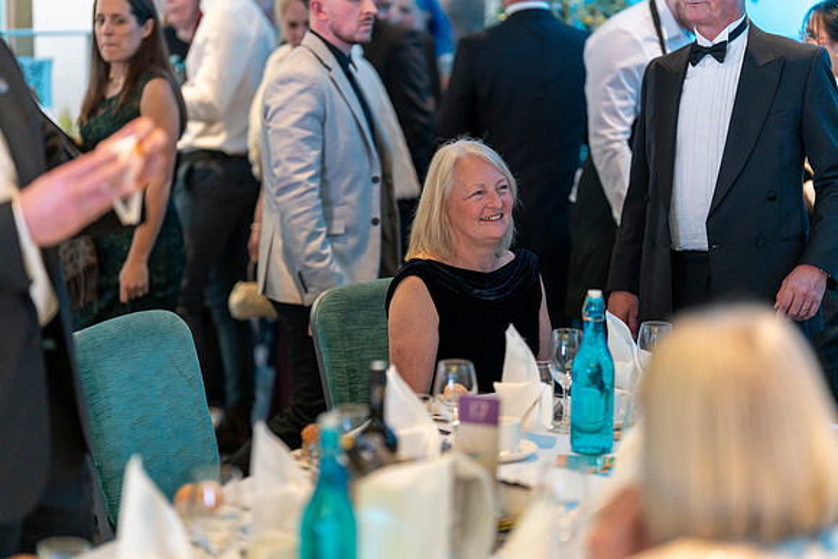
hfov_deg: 23.9
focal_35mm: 85
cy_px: 280
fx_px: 1979
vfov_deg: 16.1
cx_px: 419
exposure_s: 1/160
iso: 1250
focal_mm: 85
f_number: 1.6
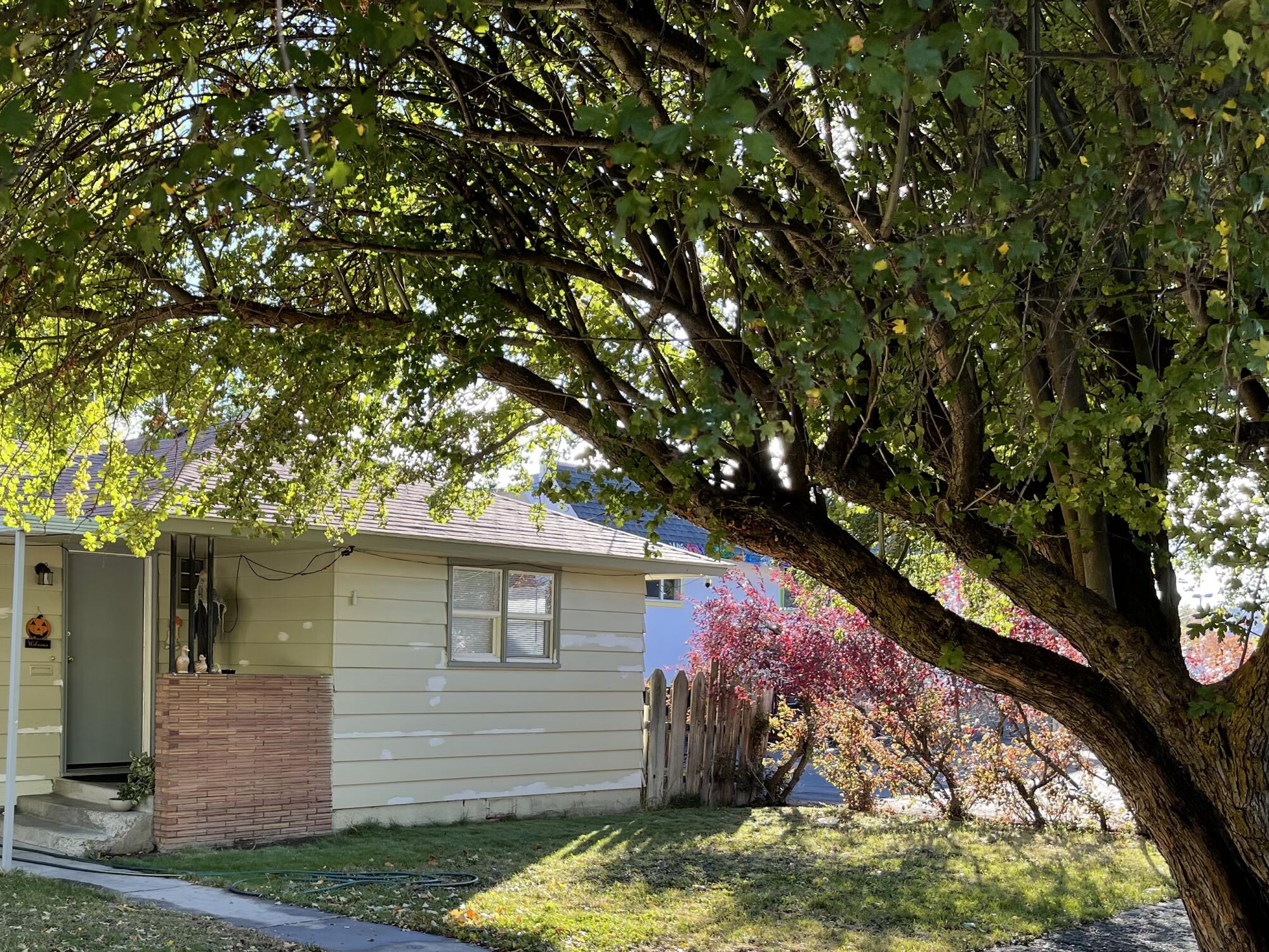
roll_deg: -0.6
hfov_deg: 46.5
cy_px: 673
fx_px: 1430
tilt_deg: -0.1
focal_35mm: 39
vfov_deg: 36.2
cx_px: 347
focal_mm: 5.1
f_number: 1.6
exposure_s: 1/297
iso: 32
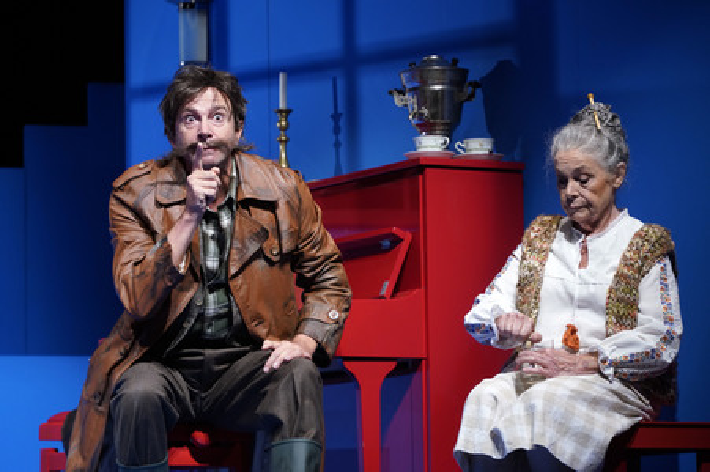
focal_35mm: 154
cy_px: 236
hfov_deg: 13.3
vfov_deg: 8.9
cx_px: 355
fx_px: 3035
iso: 2500
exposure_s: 1/320
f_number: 5.6
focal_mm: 154
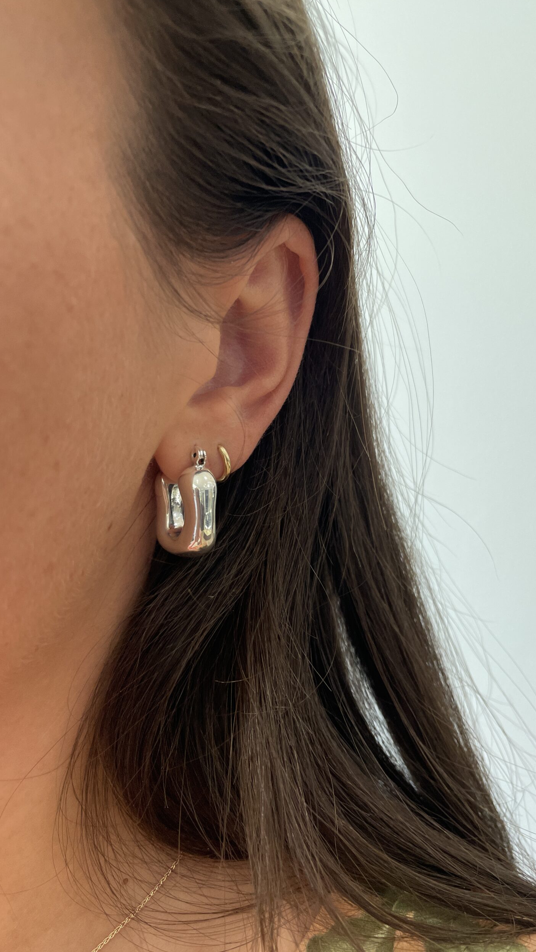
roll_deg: +0.4
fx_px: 733
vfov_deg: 66.1
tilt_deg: +0.6
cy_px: 477
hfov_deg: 40.1
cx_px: 305
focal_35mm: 29
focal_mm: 4.2
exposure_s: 1/120
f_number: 1.6
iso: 64
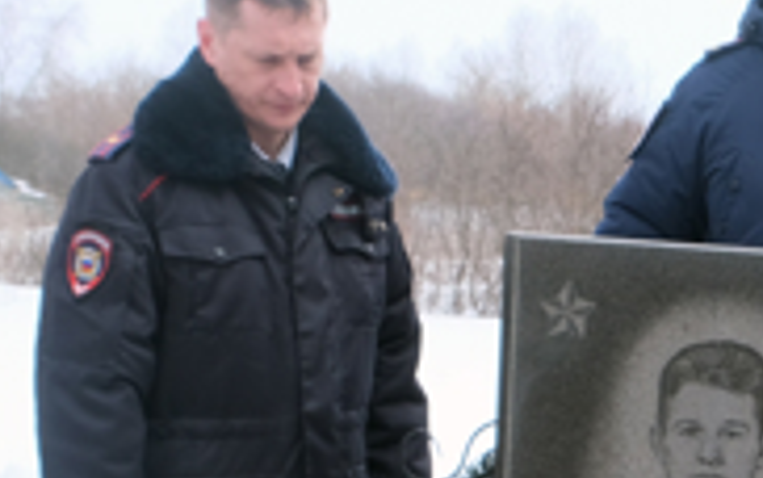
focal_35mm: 122
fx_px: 2538
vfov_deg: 10.4
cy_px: 713
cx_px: 834
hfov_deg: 16.6
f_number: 6.4
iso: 320
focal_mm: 19.6
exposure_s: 1/280
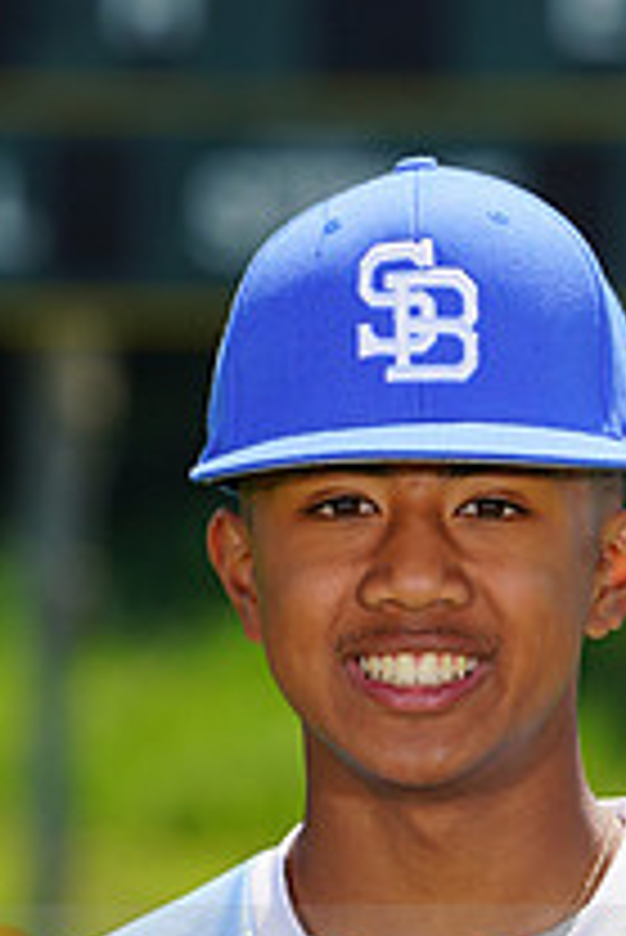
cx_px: 408
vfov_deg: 2.7
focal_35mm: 763
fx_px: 19867
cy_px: 968
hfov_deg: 1.8
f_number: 8
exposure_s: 1/250
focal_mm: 274
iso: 100
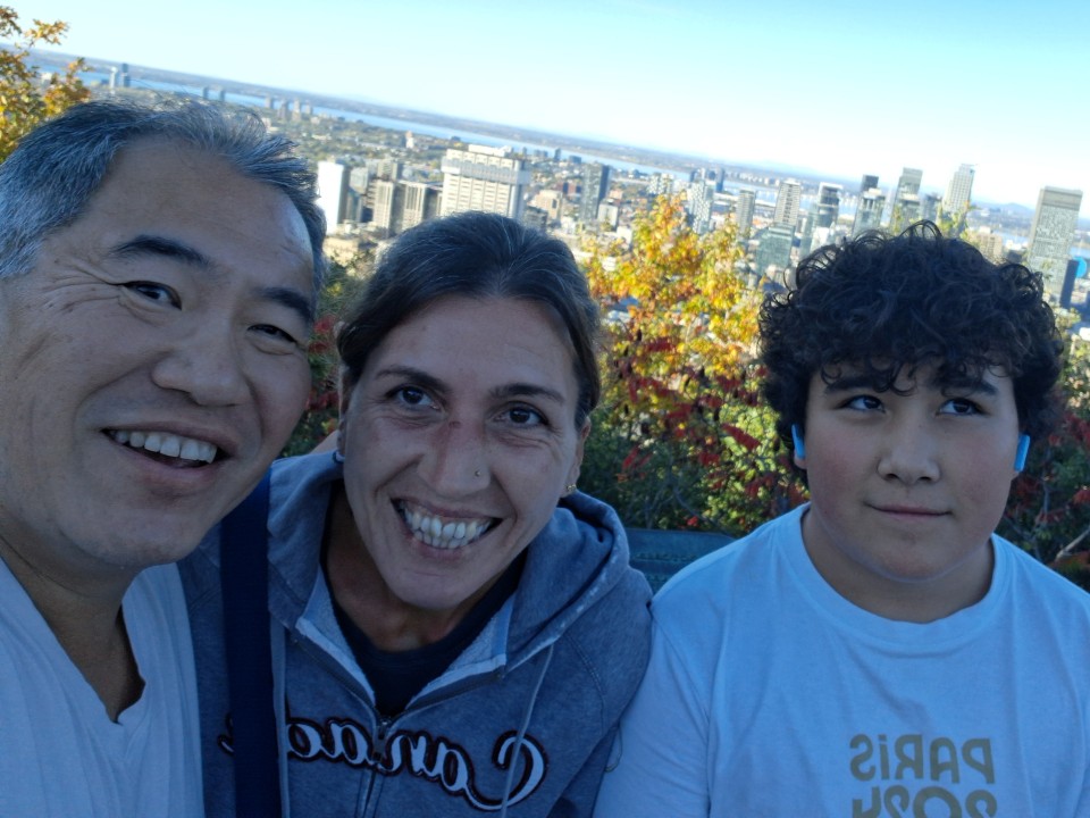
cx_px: 545
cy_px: 409
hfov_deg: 65.3
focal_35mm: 27
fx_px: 850
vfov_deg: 51.4
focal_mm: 3.59
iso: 80
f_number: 2
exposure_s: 1/516
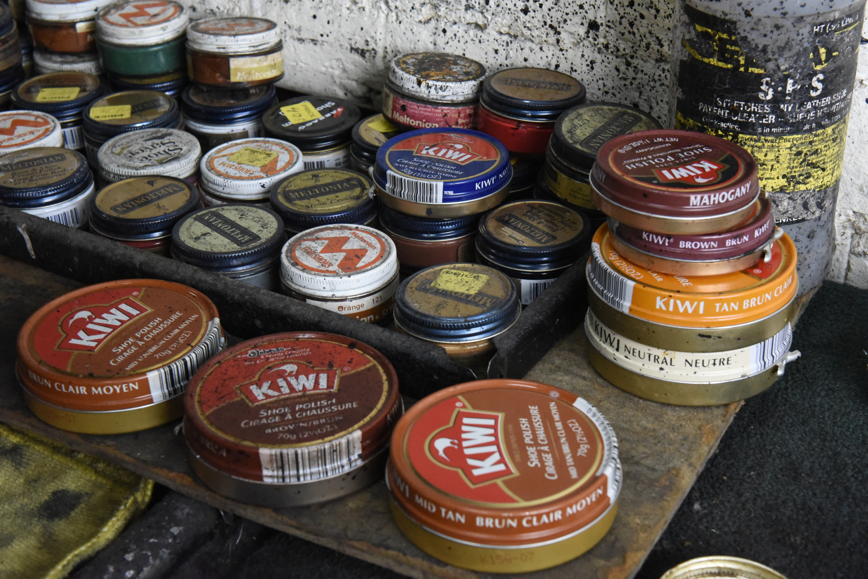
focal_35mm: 56
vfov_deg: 24.2
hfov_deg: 35.6
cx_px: 434
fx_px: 1351
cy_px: 290
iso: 10000
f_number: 11
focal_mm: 56
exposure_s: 1/80
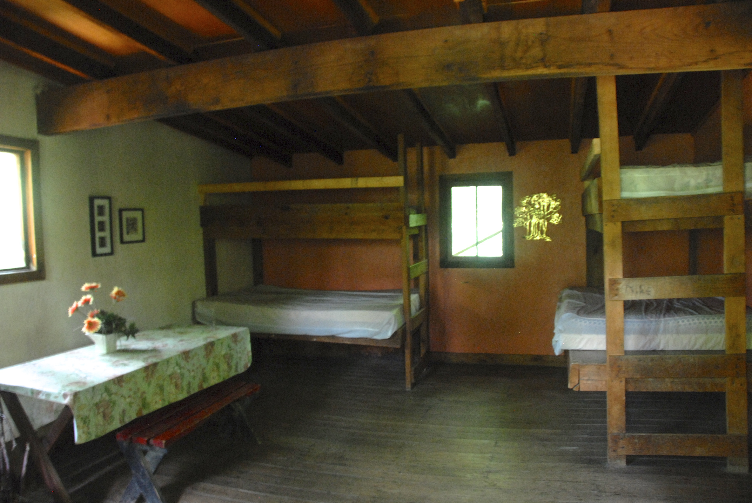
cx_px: 376
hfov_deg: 67.3
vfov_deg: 48.0
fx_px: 565
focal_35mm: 27
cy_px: 252
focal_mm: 18
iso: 800
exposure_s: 1/8
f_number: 5
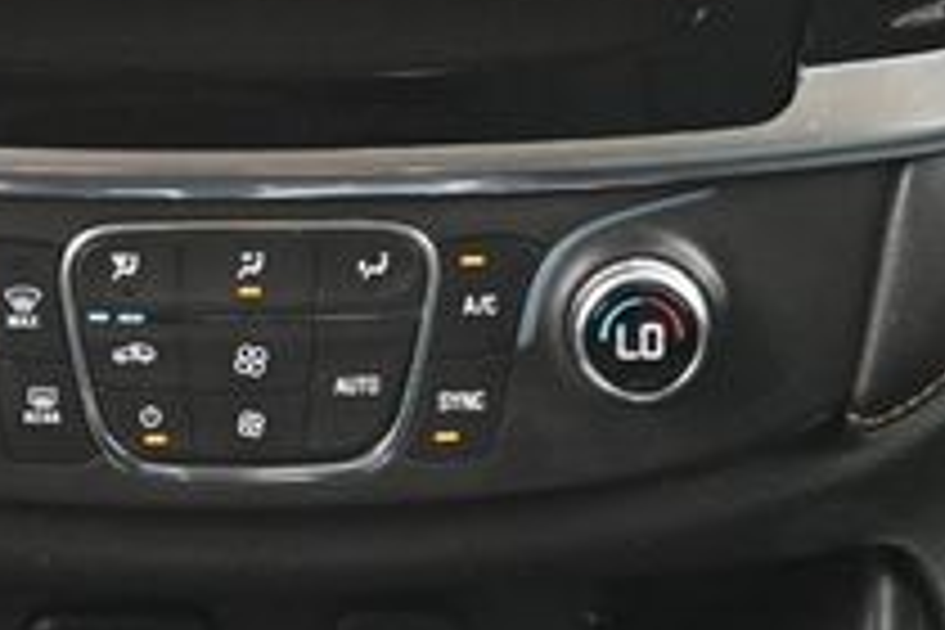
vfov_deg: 6.8
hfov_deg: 10.2
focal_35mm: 201
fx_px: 5276
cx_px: 230
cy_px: -122
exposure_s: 1/100
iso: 3200
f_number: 6
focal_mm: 44
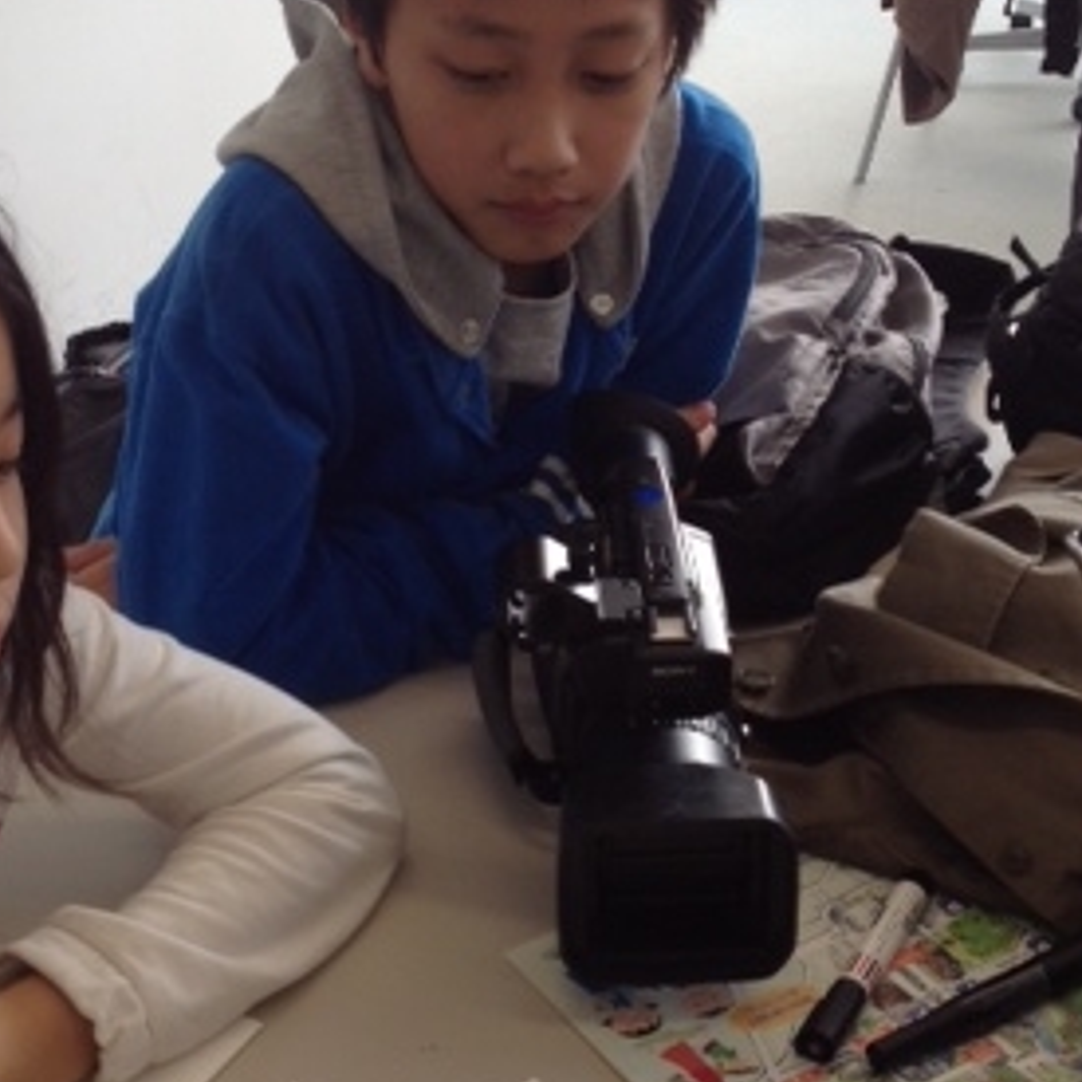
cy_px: 445
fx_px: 2546
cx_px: 582
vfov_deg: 24.0
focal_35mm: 72
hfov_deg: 24.0
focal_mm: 4.28
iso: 64
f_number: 2.4
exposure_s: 1/94
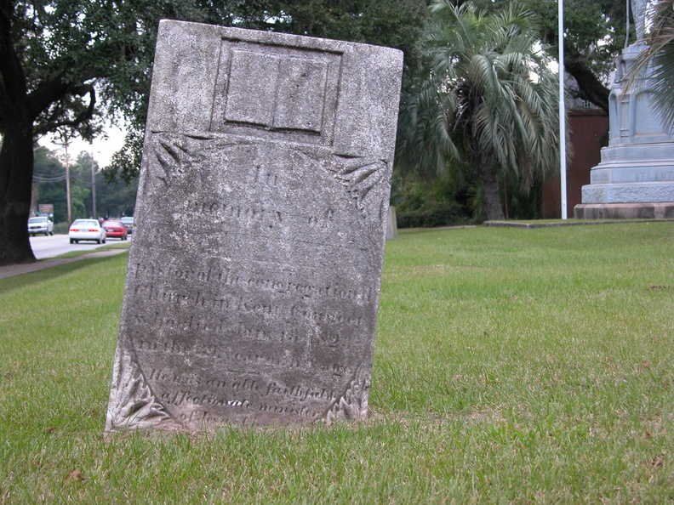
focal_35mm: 78
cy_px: 252
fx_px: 1519
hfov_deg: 25.0
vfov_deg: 18.9
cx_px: 337
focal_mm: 19.9
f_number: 3.4
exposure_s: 1/50.4
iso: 100
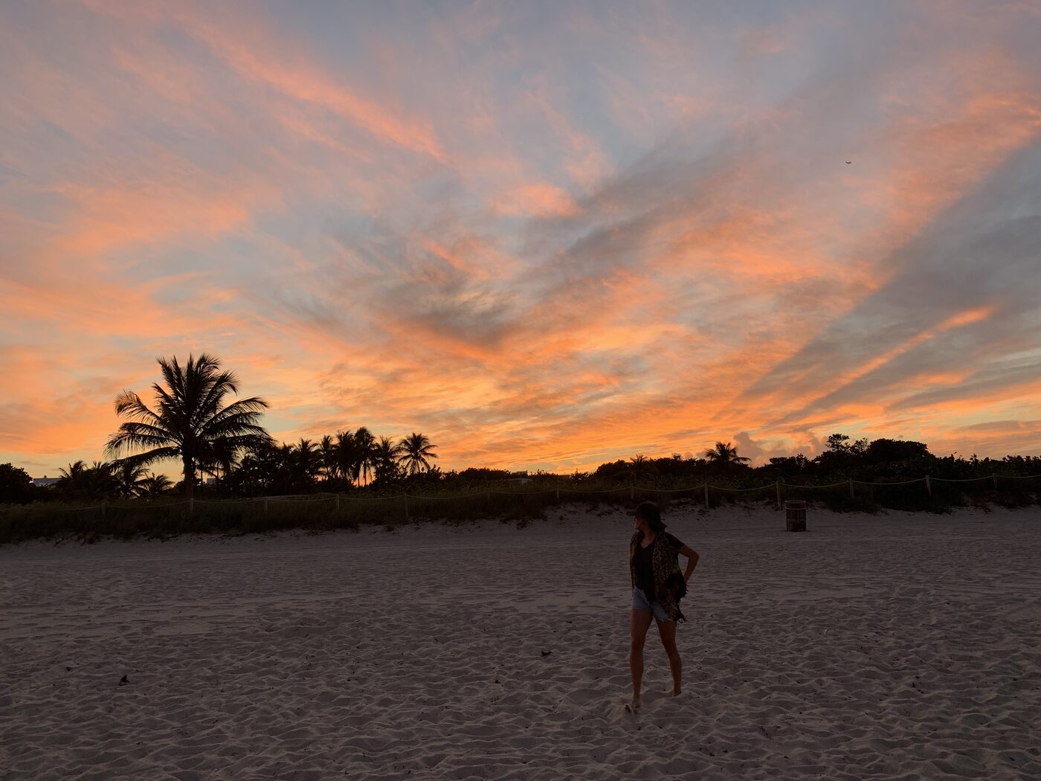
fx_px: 782
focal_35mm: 26
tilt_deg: +10.2
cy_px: 390
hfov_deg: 67.3
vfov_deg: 53.1
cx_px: 520
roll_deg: +2.2
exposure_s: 1/122
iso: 32
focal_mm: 4.25
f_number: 1.8
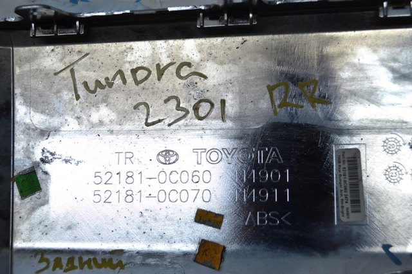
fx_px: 498
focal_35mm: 44
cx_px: 206
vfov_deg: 30.8
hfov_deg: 45.0
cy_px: 137
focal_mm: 29
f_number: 5.6
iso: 160
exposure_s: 1/125
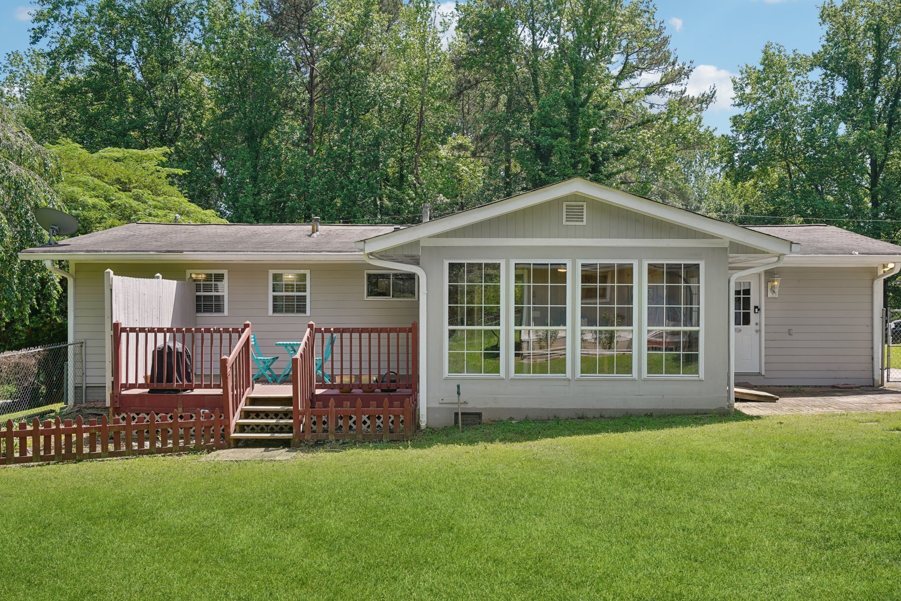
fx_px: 851
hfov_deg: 55.7
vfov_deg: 38.9
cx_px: 496
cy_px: 319
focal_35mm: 34
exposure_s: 1/40
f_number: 8
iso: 100
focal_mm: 30
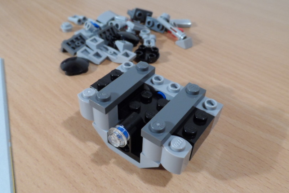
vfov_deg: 46.4
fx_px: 225
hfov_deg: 65.5
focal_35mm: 28
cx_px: 148
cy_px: 104
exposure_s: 1/20
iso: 200
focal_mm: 4
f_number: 3.2
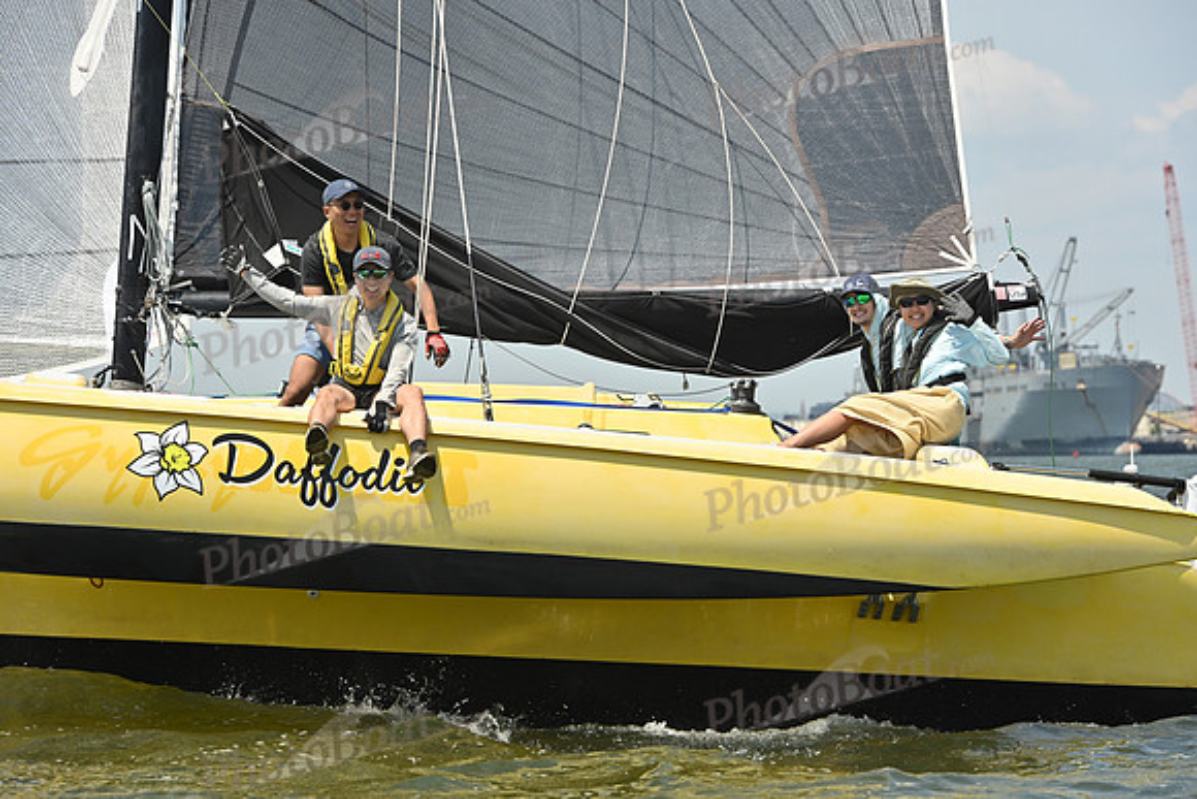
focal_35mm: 160
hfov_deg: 12.8
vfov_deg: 8.6
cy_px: 400
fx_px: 5321
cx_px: 598
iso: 320
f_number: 7.1
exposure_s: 1/1250
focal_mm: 160
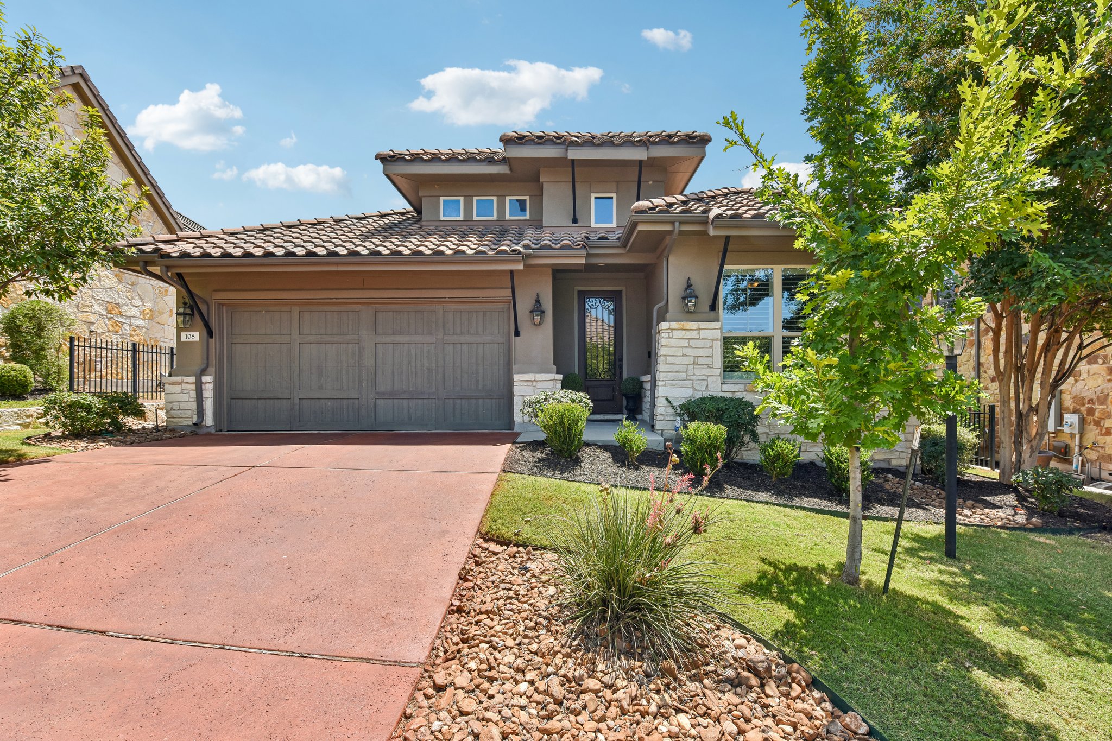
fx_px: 494
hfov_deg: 96.7
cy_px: 370
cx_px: 556
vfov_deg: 73.7
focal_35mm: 16
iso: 100
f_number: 8
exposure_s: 1/250
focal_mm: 16
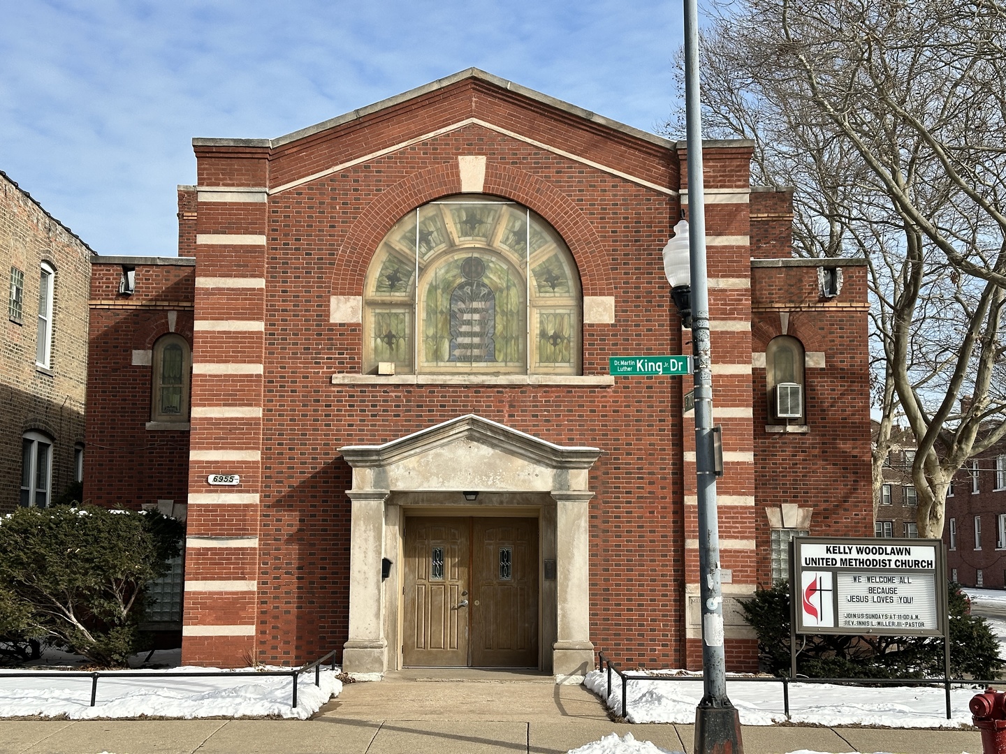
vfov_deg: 30.3
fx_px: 1395
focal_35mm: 48
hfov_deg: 39.7
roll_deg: +0.6
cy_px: 377
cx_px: 503
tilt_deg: +7.9
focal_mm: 6.86
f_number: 1.78
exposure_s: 1/4566
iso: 64
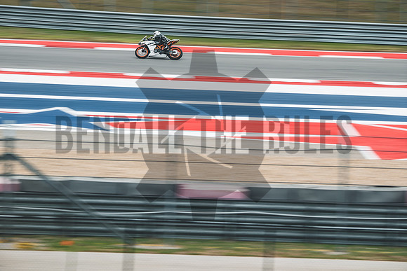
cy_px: 136
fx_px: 3392
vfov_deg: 4.6
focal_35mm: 300
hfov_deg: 6.9
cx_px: 204
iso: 160
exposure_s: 1/60
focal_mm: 200
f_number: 4
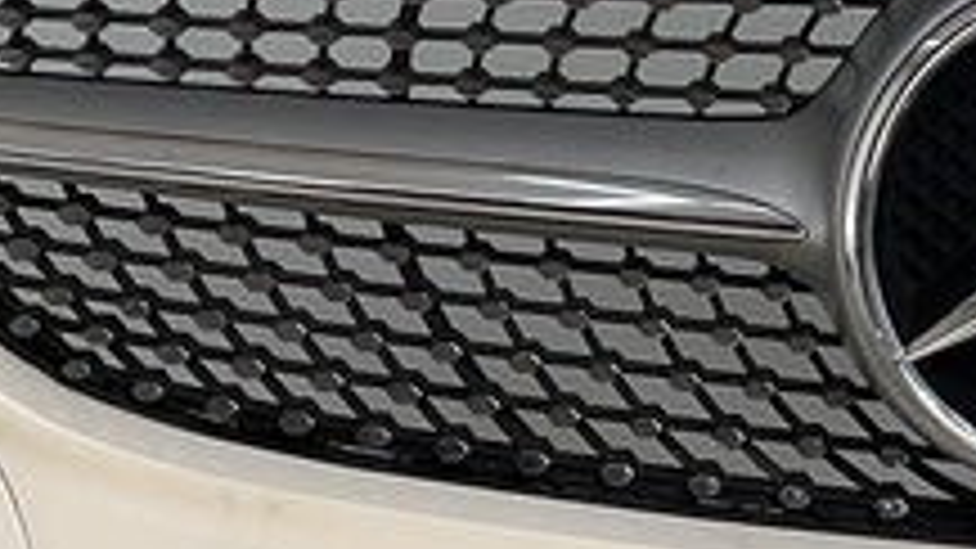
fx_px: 3804
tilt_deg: -8.4
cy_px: 189
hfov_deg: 14.3
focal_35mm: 147
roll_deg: -1.6
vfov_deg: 8.2
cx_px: 1079
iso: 16
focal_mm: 3
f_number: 1.8
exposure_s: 1/400
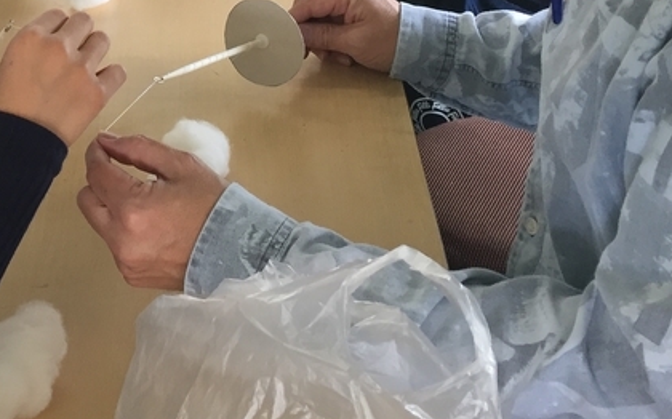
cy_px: -37
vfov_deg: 16.8
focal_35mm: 75
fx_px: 1373
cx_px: -8
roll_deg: +4.9
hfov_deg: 26.0
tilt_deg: -21.2
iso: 32
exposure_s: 1/40
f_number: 2.2
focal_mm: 4.15
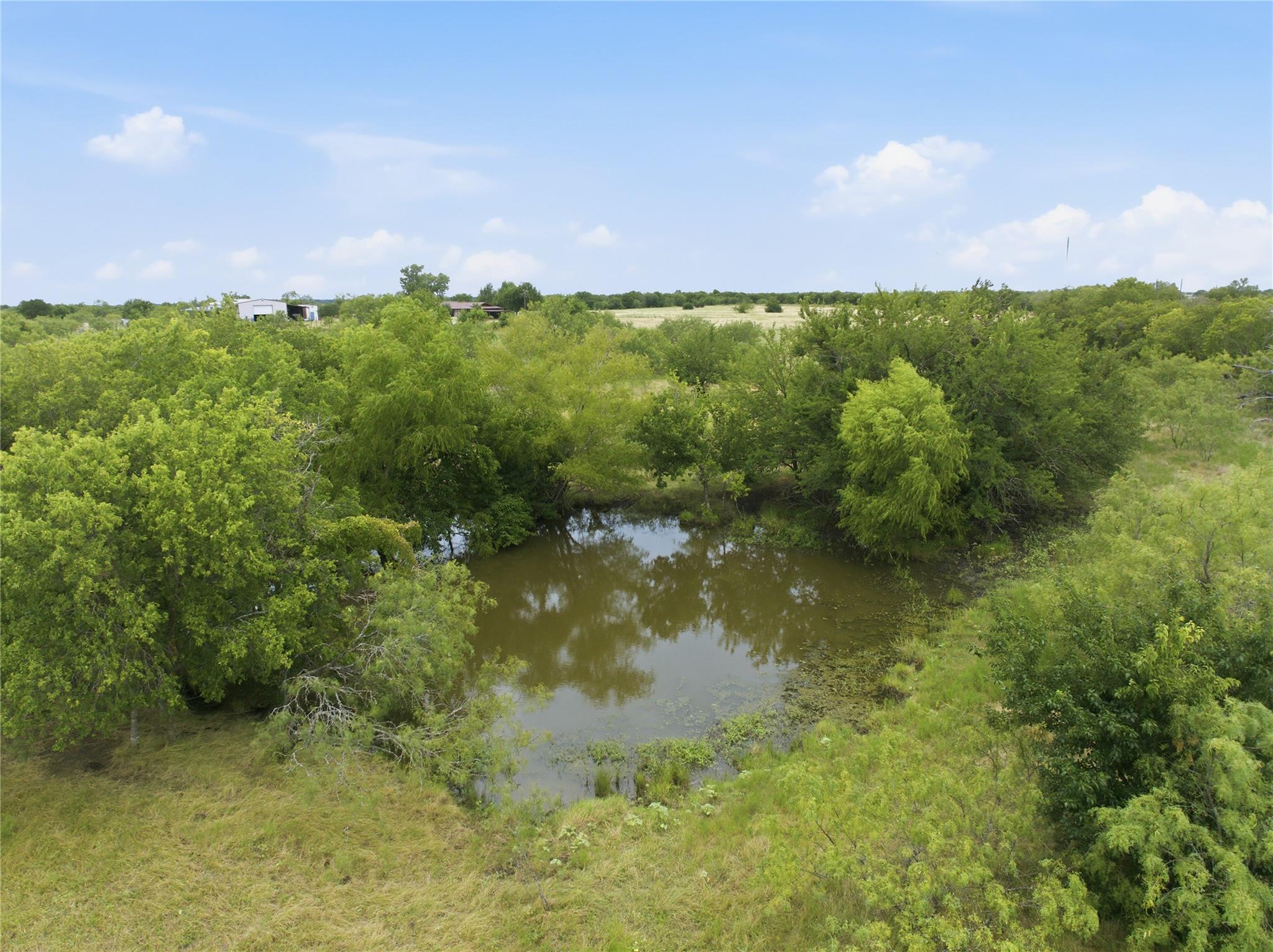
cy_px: 476
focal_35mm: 24
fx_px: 882
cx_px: 636
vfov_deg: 56.8
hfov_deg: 71.6
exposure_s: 1/1600
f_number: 2.8
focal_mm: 12.3
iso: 140
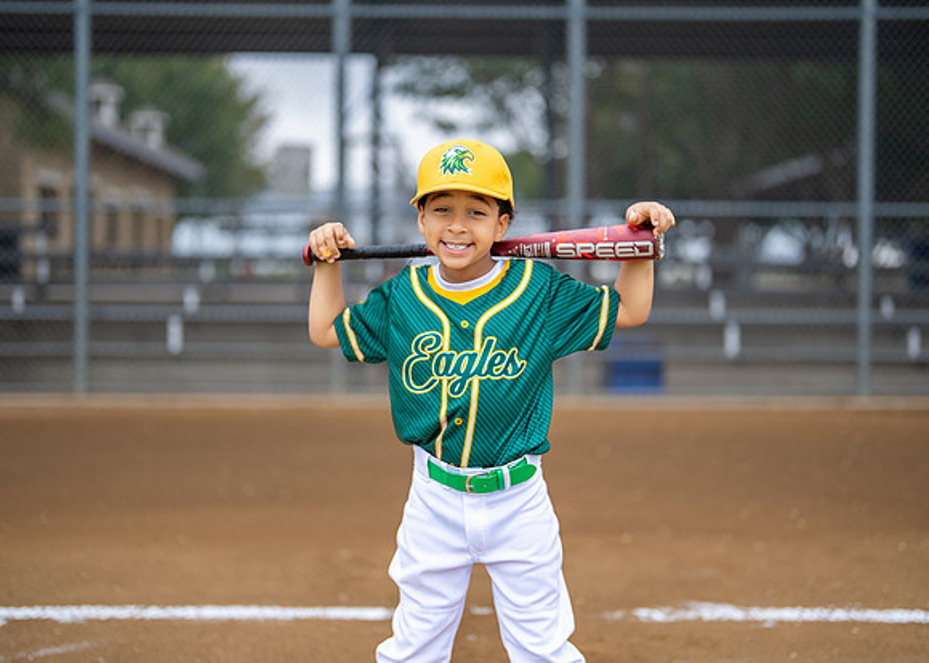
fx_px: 1495
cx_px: 464
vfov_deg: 25.0
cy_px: 309
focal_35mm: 57
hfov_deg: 34.5
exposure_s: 1/2000
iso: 160
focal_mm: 50
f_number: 1.2
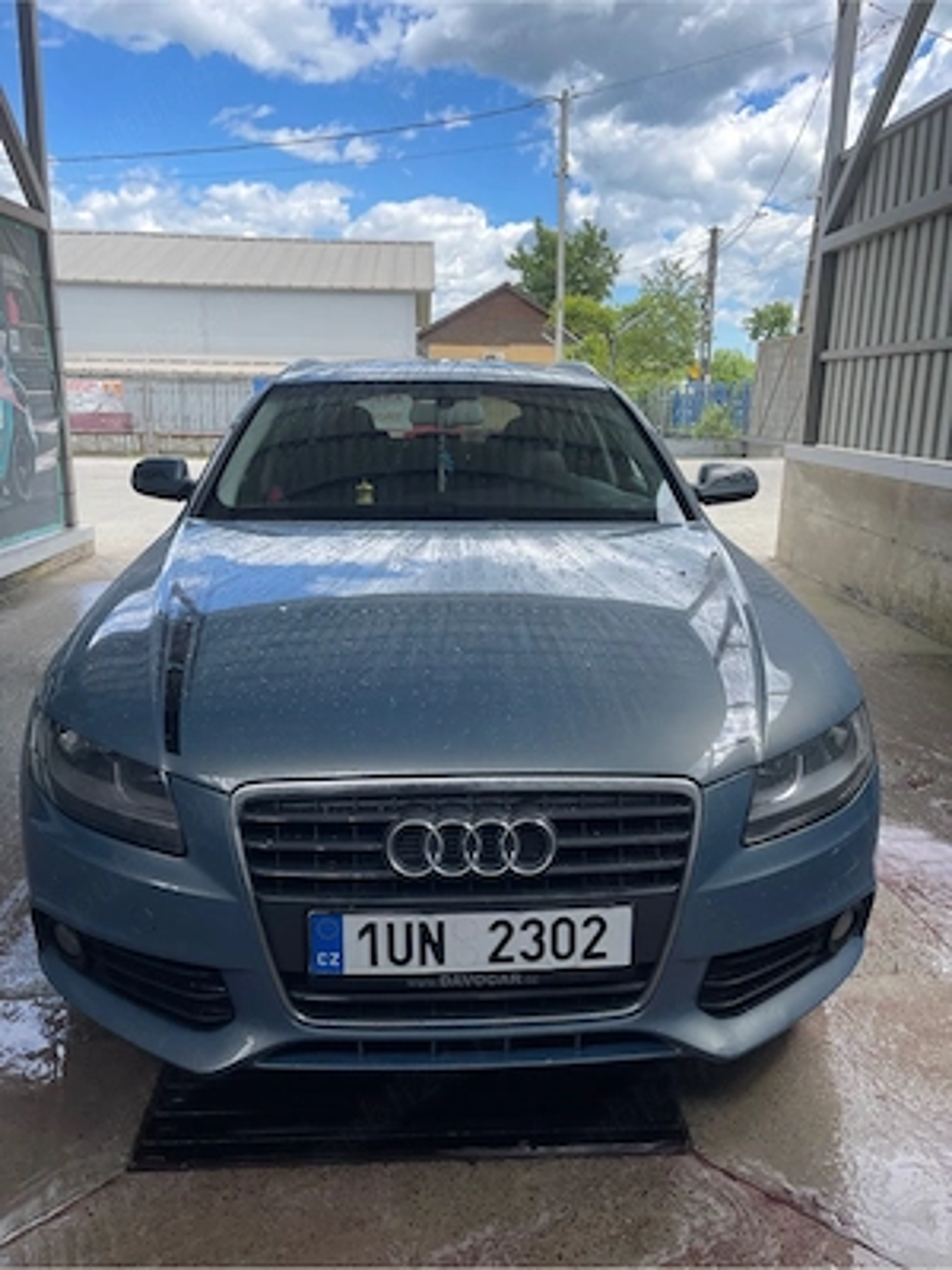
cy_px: 635
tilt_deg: -14.1
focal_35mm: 25
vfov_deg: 69.4
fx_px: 917
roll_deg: -0.6
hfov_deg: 54.9
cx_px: 476
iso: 32
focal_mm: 5.1
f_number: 1.6
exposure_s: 1/1152
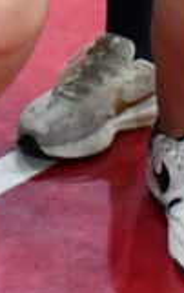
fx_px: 2921
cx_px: -257
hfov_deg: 3.6
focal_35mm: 365
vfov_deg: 5.4
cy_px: -644
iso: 2200
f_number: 3.5
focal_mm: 20
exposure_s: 1/125
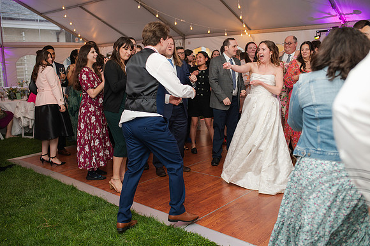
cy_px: 123
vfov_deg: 37.8
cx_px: 185
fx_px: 360
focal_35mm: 35
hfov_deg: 54.5
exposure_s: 1/200
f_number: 3.2
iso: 800
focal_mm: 35
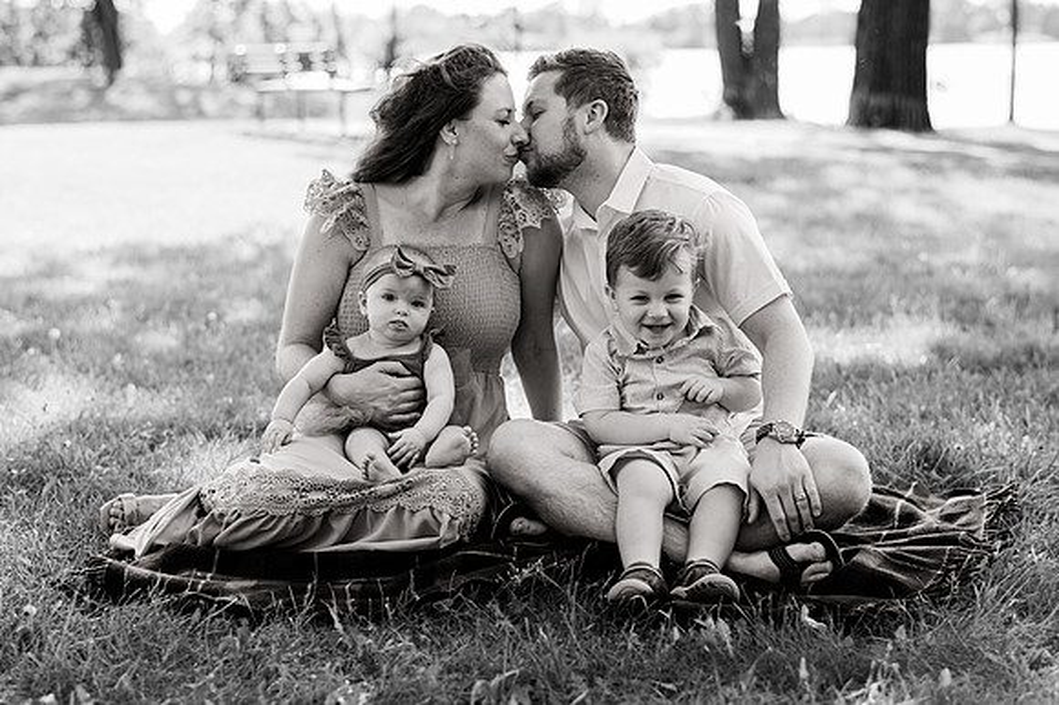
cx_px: 509
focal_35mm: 62
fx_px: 1833
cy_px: 379
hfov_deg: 32.2
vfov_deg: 21.8
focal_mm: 58
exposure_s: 1/500
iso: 160
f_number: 2.8
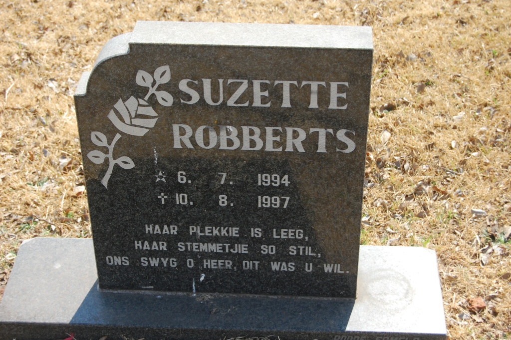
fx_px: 979
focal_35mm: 69
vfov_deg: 19.7
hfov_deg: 29.3
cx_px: 256
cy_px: 170
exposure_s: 1/400
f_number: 7.1
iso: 400
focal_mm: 46
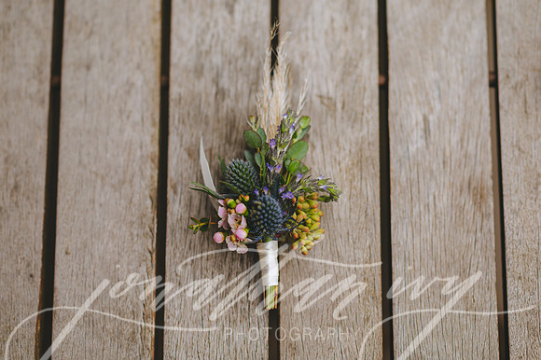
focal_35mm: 85
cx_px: 270
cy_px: 180
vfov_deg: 16.1
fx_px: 1277
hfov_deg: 23.9
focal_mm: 85
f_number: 2
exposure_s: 1/1600
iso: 200
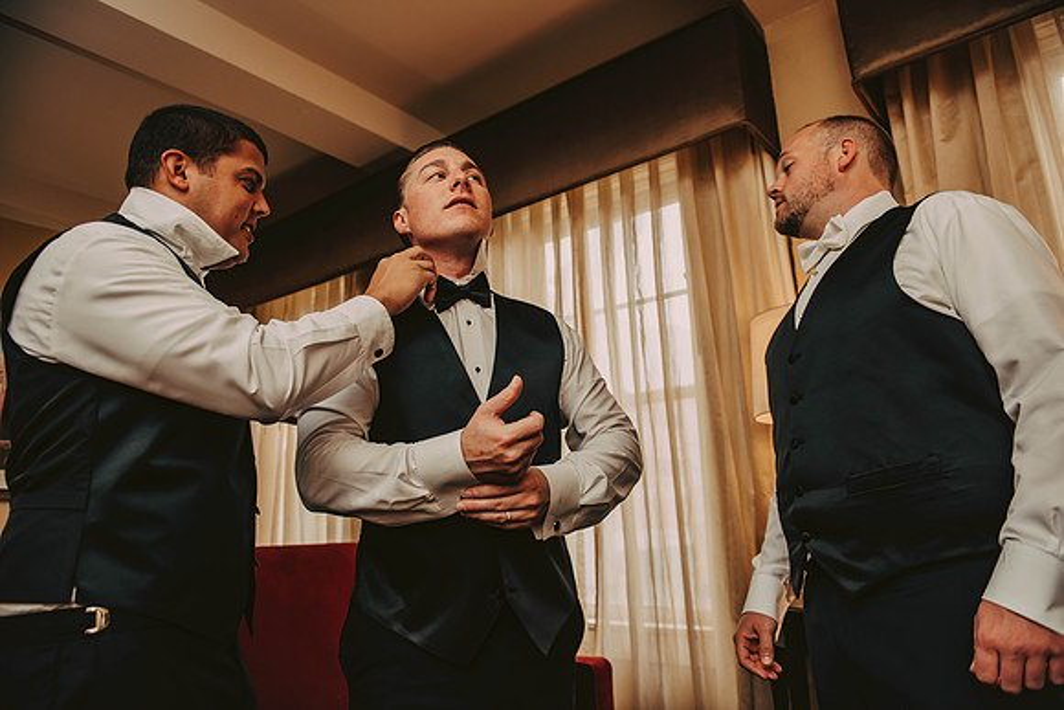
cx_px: 532
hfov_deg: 73.7
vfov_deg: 53.2
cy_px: 355
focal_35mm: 24
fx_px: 709
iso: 800
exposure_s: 1/250
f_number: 3.2
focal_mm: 24
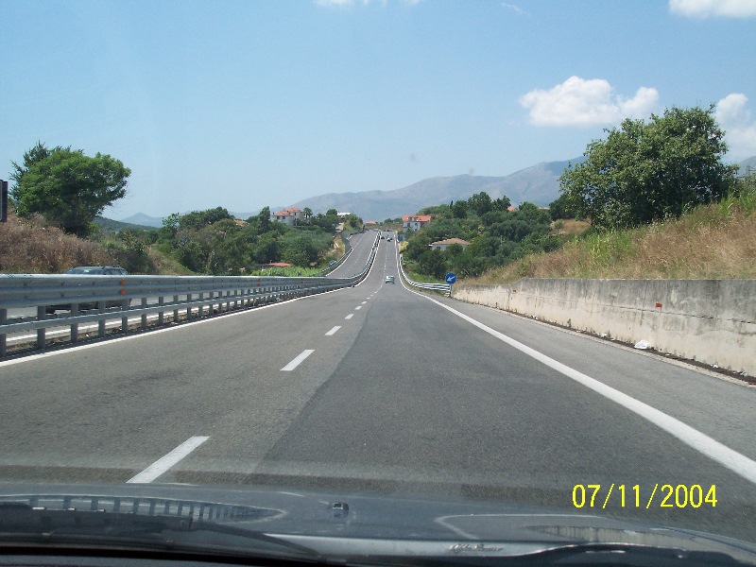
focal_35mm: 38
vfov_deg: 37.7
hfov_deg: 49.0
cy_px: 284
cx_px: 378
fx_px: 830
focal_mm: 8
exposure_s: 1/700
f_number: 4.8
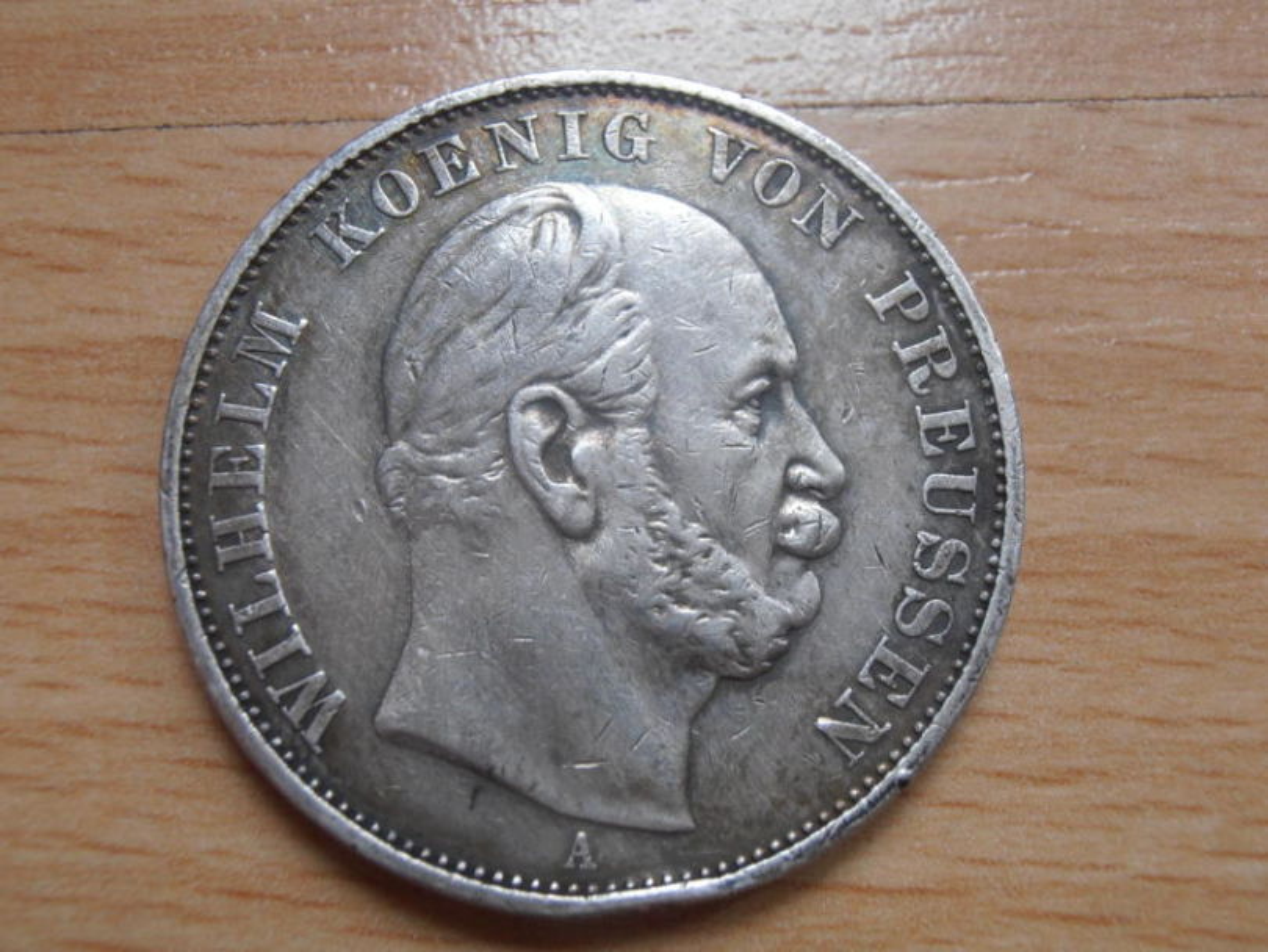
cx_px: 634
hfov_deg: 50.1
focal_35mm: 37
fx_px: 1356
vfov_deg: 38.7
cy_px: 476
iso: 125
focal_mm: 6.61
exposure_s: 1/15
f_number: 3.9
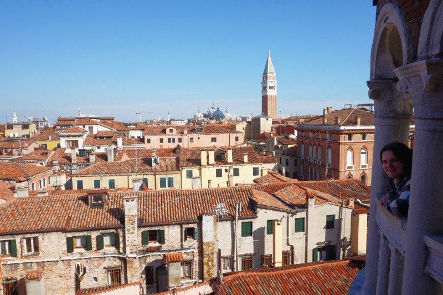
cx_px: 222
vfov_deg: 50.3
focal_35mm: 26
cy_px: 148
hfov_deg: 70.5
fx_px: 314
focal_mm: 17
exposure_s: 1/100
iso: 100
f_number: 14
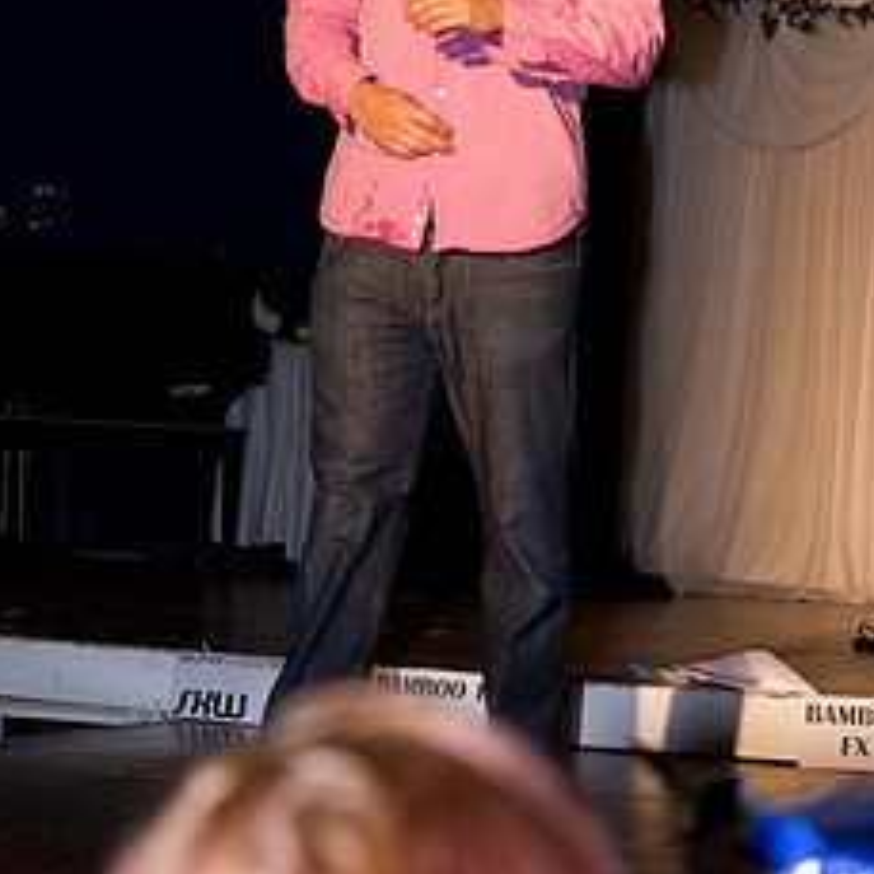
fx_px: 3571
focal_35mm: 125
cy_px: 210
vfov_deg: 13.9
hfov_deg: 14.0
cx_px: 429
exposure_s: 1/160
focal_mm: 50
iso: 500
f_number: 2.8
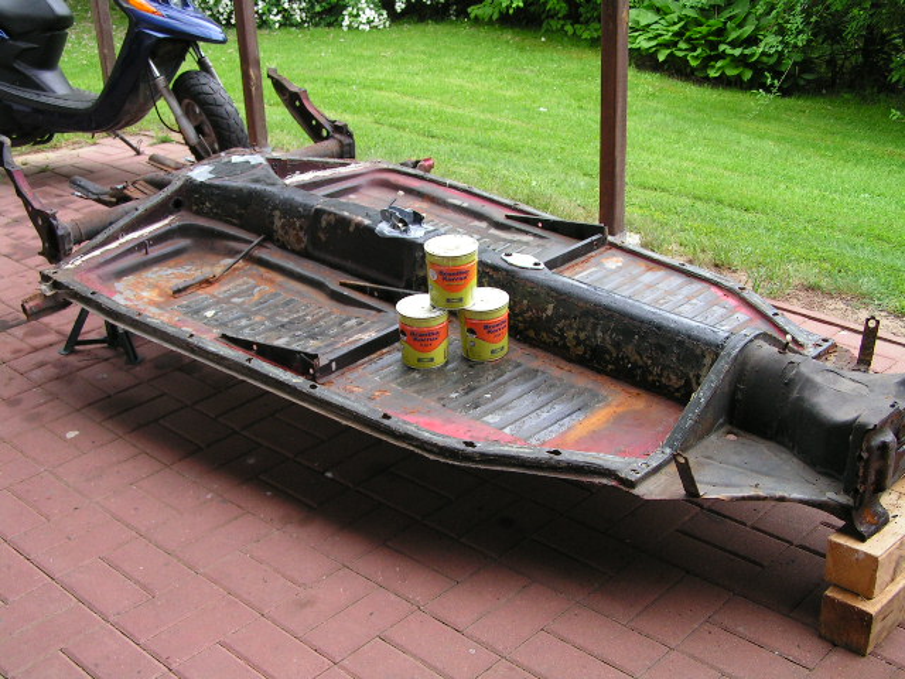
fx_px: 1098
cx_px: 452
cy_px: 340
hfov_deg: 44.8
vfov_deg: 34.3
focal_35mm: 42
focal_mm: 7.1
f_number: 2.8
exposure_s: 1/60
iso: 80
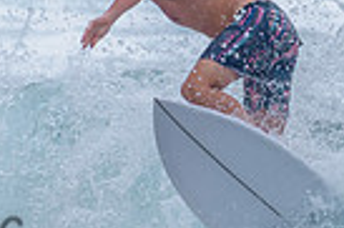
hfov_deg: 0.8
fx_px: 24843
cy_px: 130
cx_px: 149
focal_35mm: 2603
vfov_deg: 0.5
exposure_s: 1/2000
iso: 125
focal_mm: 500
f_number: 5.6
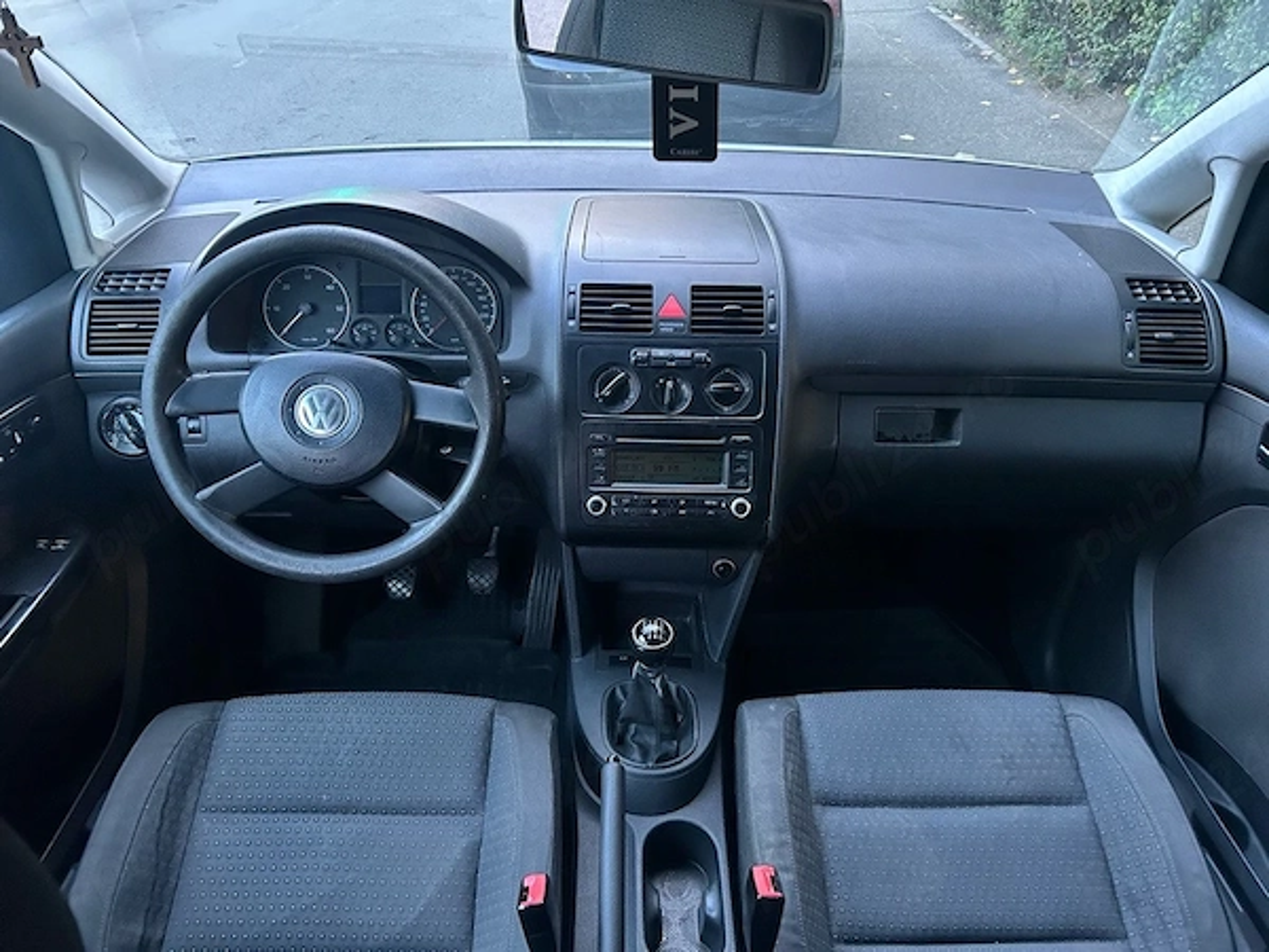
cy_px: 476
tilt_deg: -34.7
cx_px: 634
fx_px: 953
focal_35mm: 26
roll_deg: +0.9
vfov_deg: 53.1
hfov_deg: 67.3
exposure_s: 1/33
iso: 500
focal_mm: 5.7
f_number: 1.5
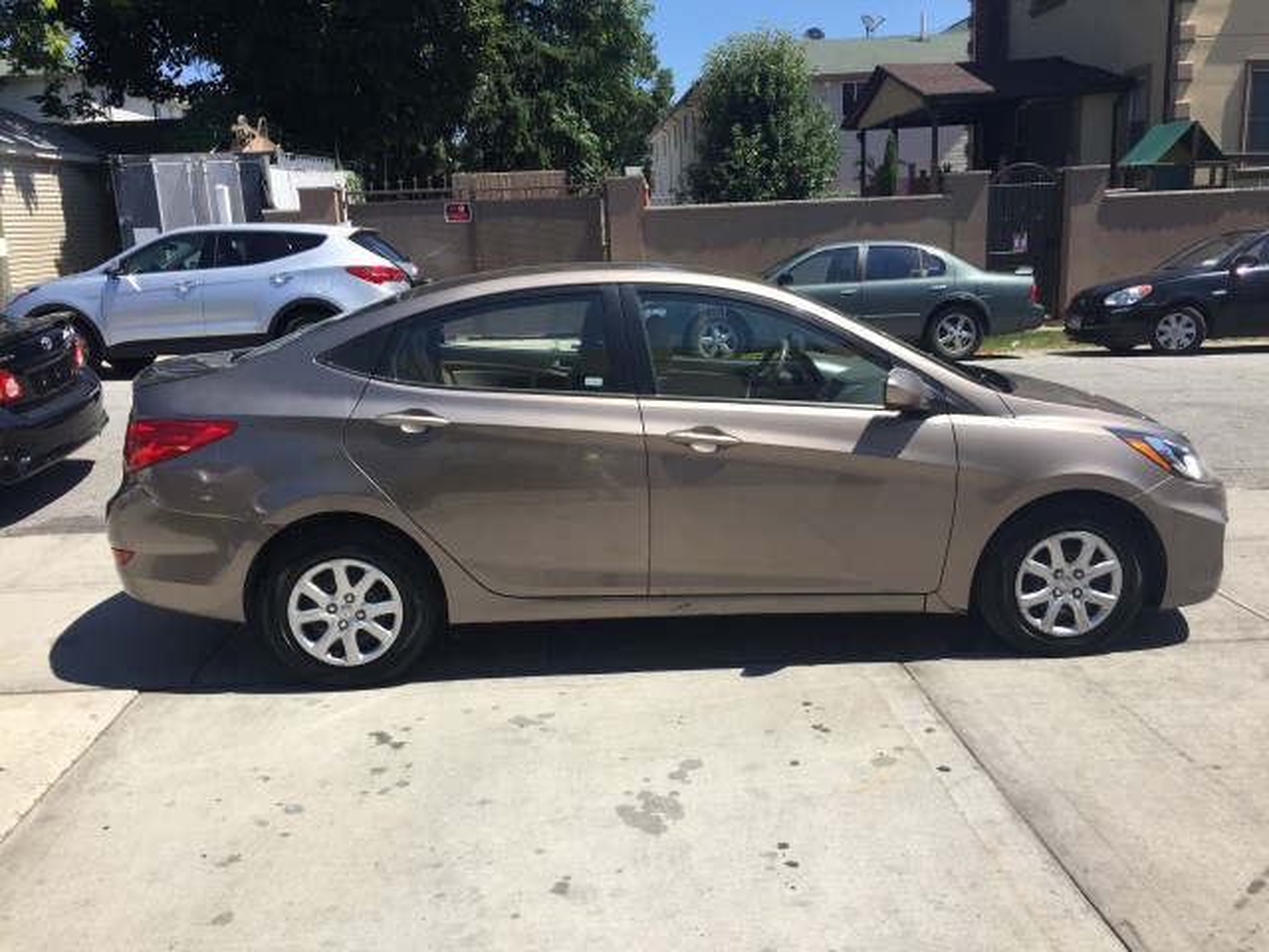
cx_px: 634
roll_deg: +2.1
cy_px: 476
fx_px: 1063
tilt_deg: -10.3
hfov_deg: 61.7
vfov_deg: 48.2
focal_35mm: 29
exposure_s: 1/1582
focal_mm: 4.15
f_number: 2.2
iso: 32
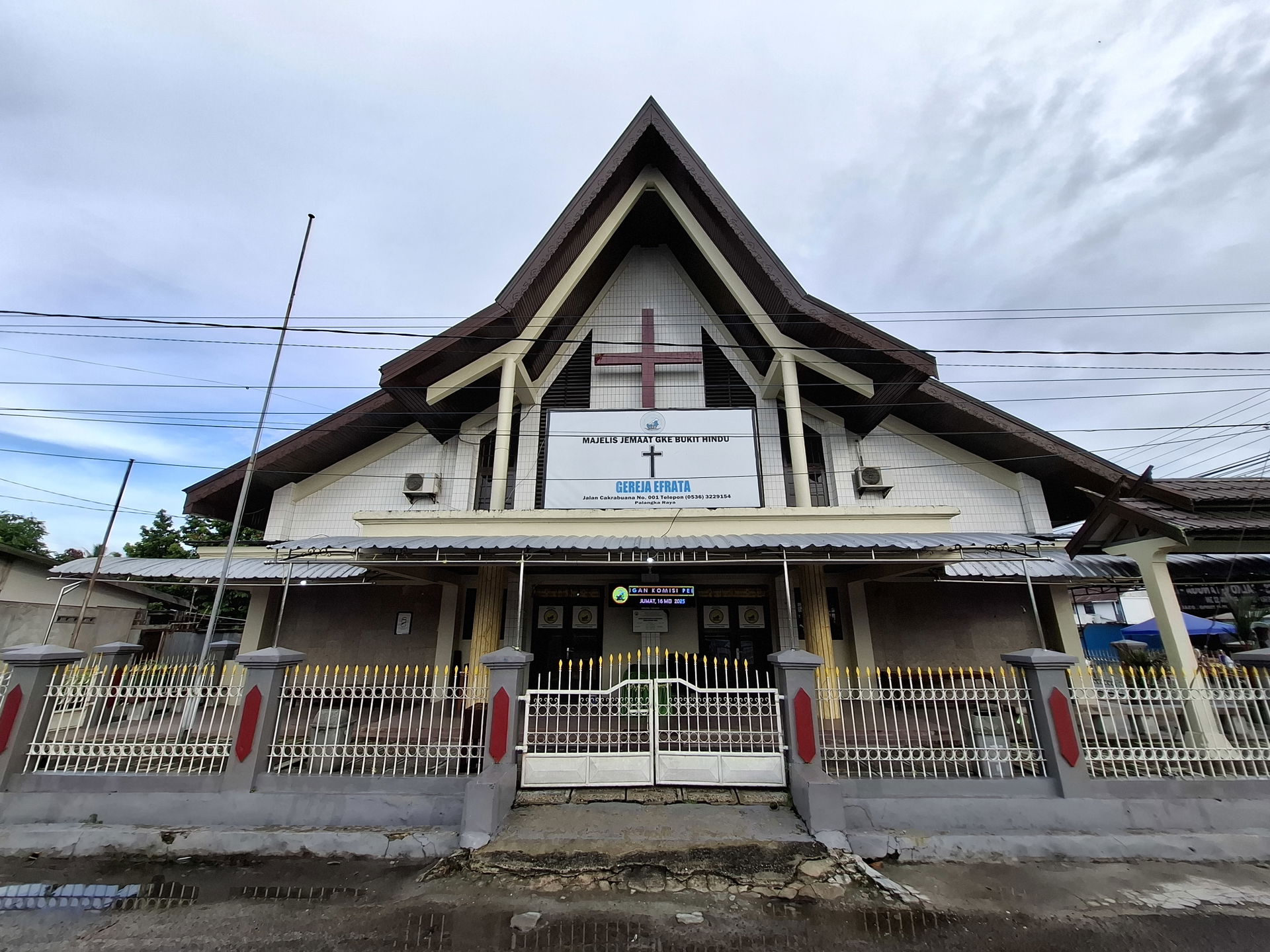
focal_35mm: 13
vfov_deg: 89.9
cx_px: 635
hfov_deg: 106.2
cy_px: 476
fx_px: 477
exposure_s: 1/449
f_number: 2.2
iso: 40
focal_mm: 1.74
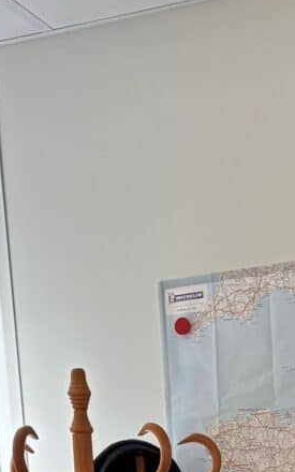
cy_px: 1005
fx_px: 1531
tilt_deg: -13.9
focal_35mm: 119
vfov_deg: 14.1
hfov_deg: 11.0
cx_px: 203
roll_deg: +3.2
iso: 160
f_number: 1.6
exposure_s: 1/50
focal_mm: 5.96
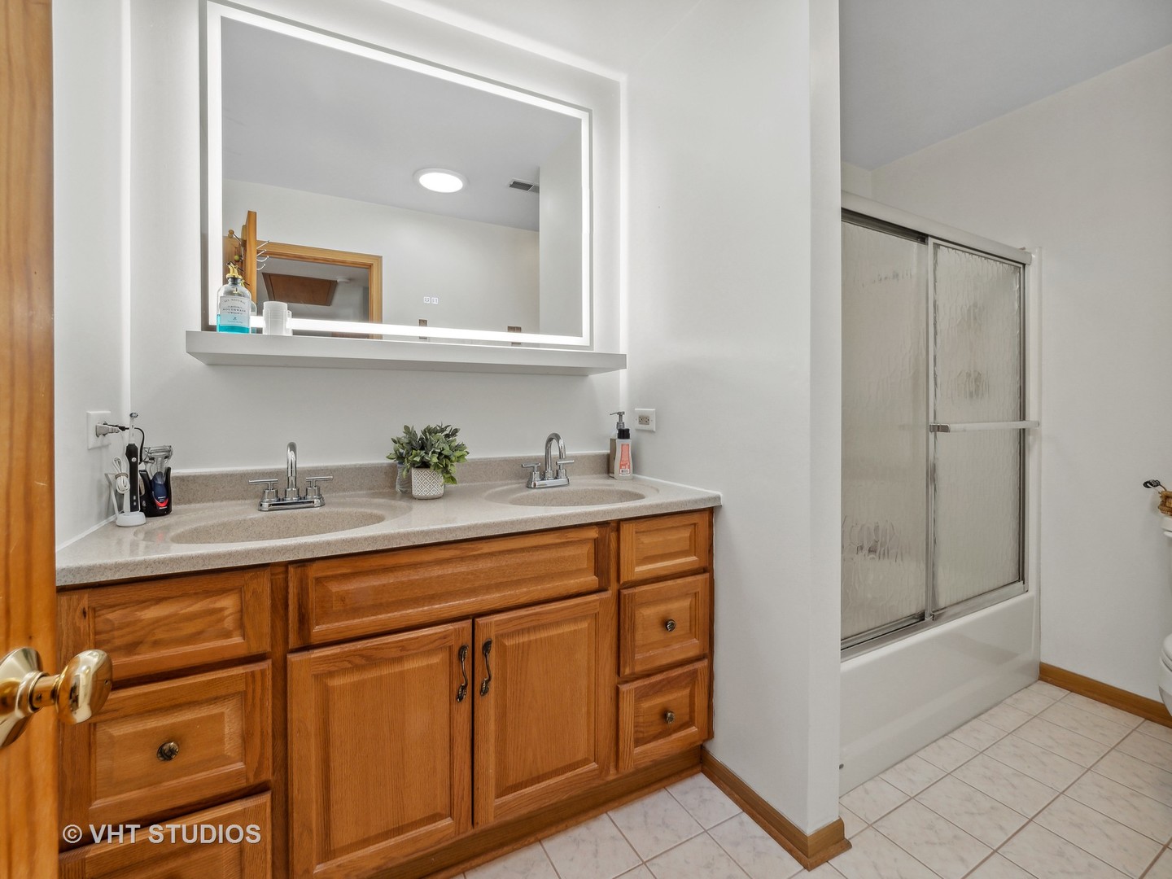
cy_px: 440
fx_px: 474
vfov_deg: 85.7
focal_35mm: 14
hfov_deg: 102.1
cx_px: 586
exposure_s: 1/8
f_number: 8
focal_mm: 7
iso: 400
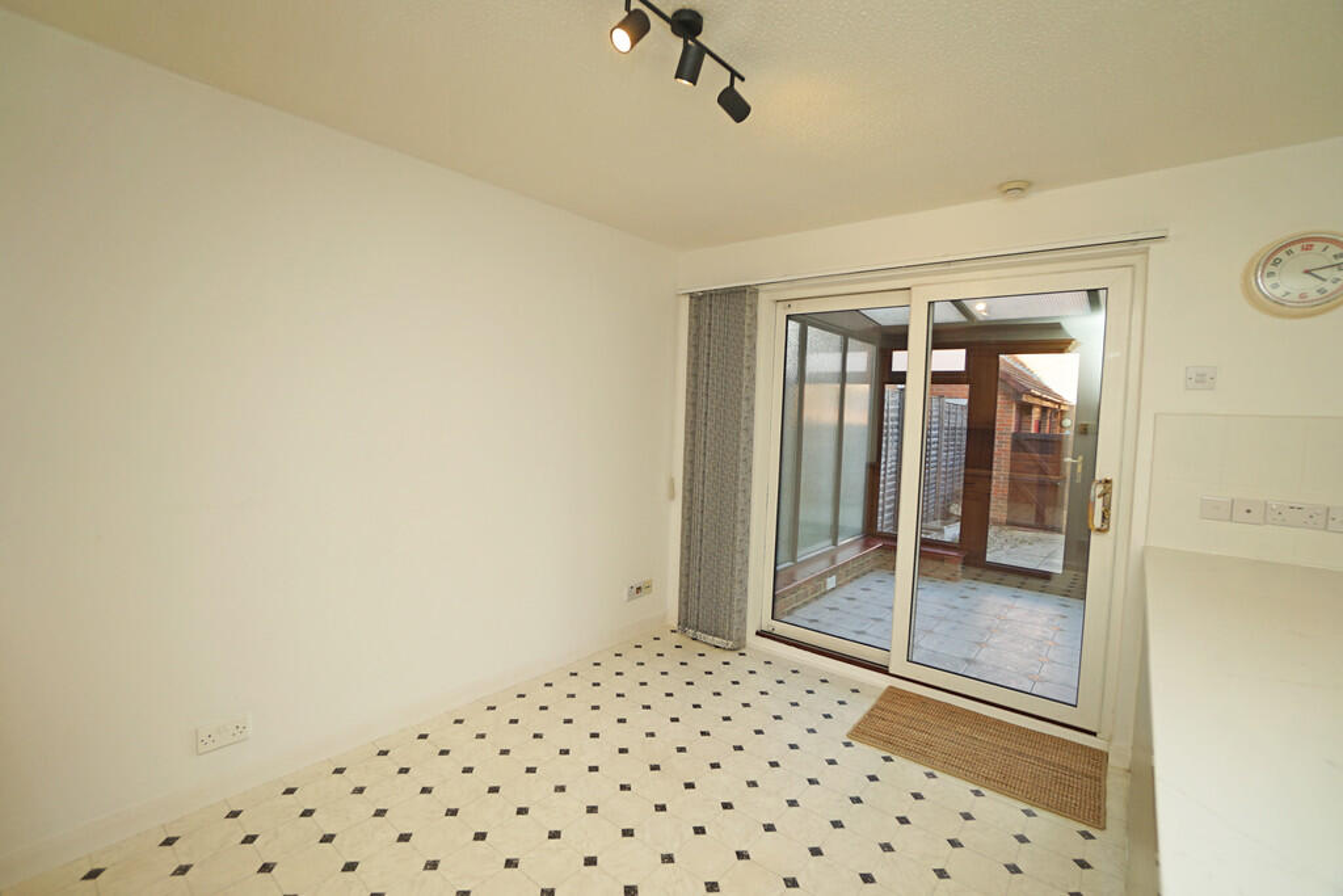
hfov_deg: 100.4
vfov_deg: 77.3
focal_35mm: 15
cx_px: 672
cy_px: 448
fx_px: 560
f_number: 4
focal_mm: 10
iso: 160
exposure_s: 1/160
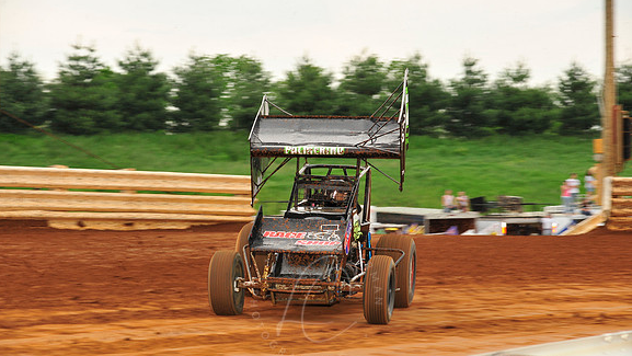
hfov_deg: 15.1
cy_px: 198
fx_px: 2380
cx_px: 315
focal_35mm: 142
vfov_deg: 8.6
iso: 800
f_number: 8
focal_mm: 135
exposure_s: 1/320
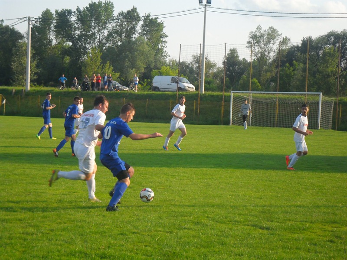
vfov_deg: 17.2
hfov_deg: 22.8
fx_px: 862
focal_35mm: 86
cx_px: 174
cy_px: 130
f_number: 4.3
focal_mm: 15.4
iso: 100
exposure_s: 1/350
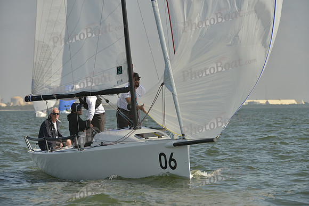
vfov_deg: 6.9
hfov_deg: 10.3
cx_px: 154
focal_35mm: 200
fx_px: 1717
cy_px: 103
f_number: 8
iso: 280
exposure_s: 1/1250
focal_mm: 200
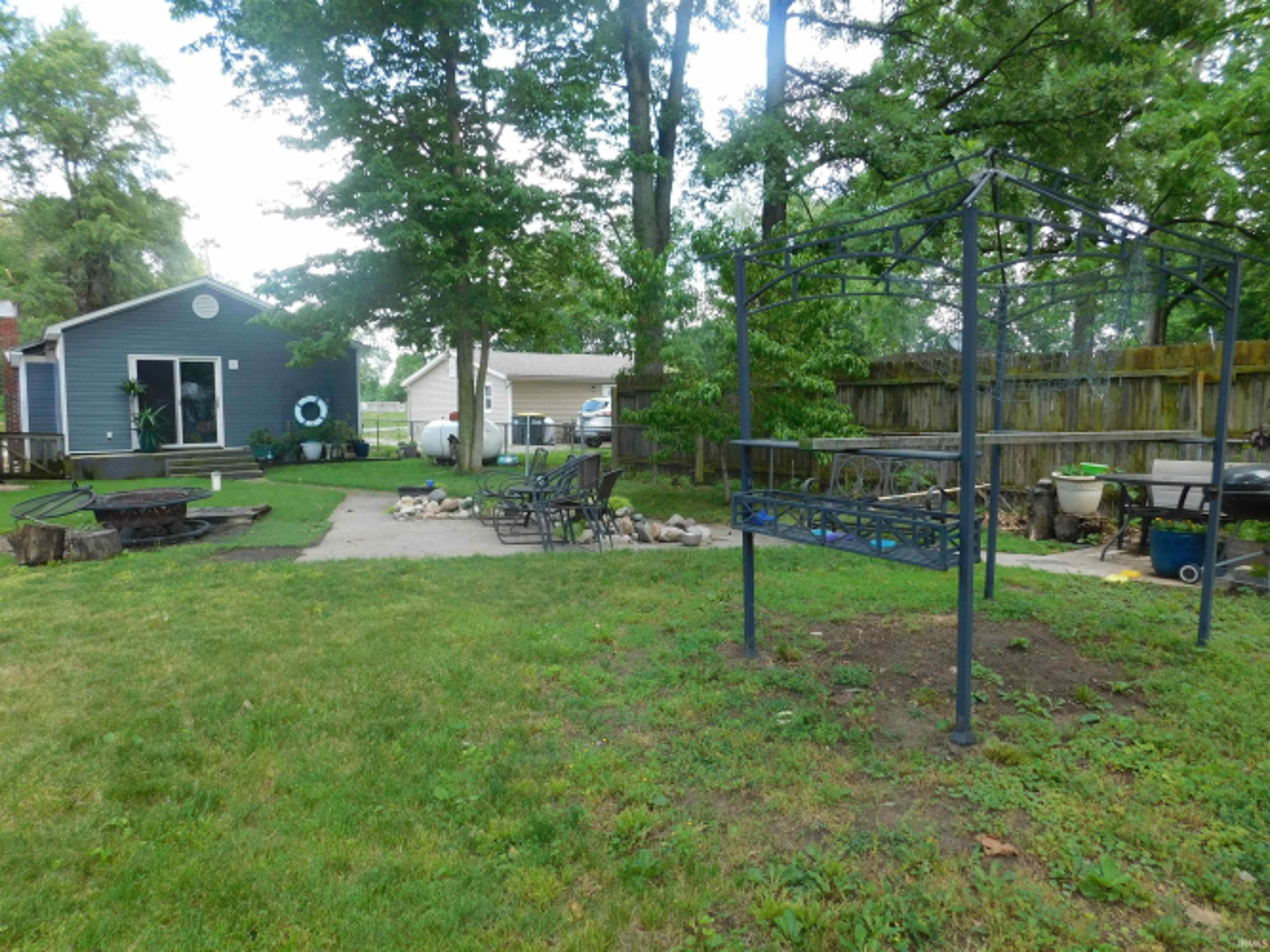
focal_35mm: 24
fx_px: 880
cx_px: 635
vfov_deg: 56.8
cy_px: 476
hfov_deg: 71.6
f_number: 3
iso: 125
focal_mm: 4.1
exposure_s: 1/200
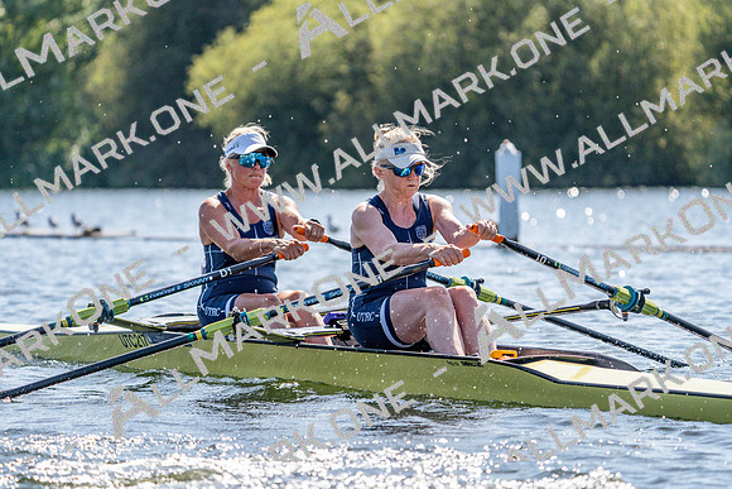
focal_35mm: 243
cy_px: 244
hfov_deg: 8.5
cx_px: 366
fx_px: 4942
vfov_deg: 5.7
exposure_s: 1/2000
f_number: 5.6
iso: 400
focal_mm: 243
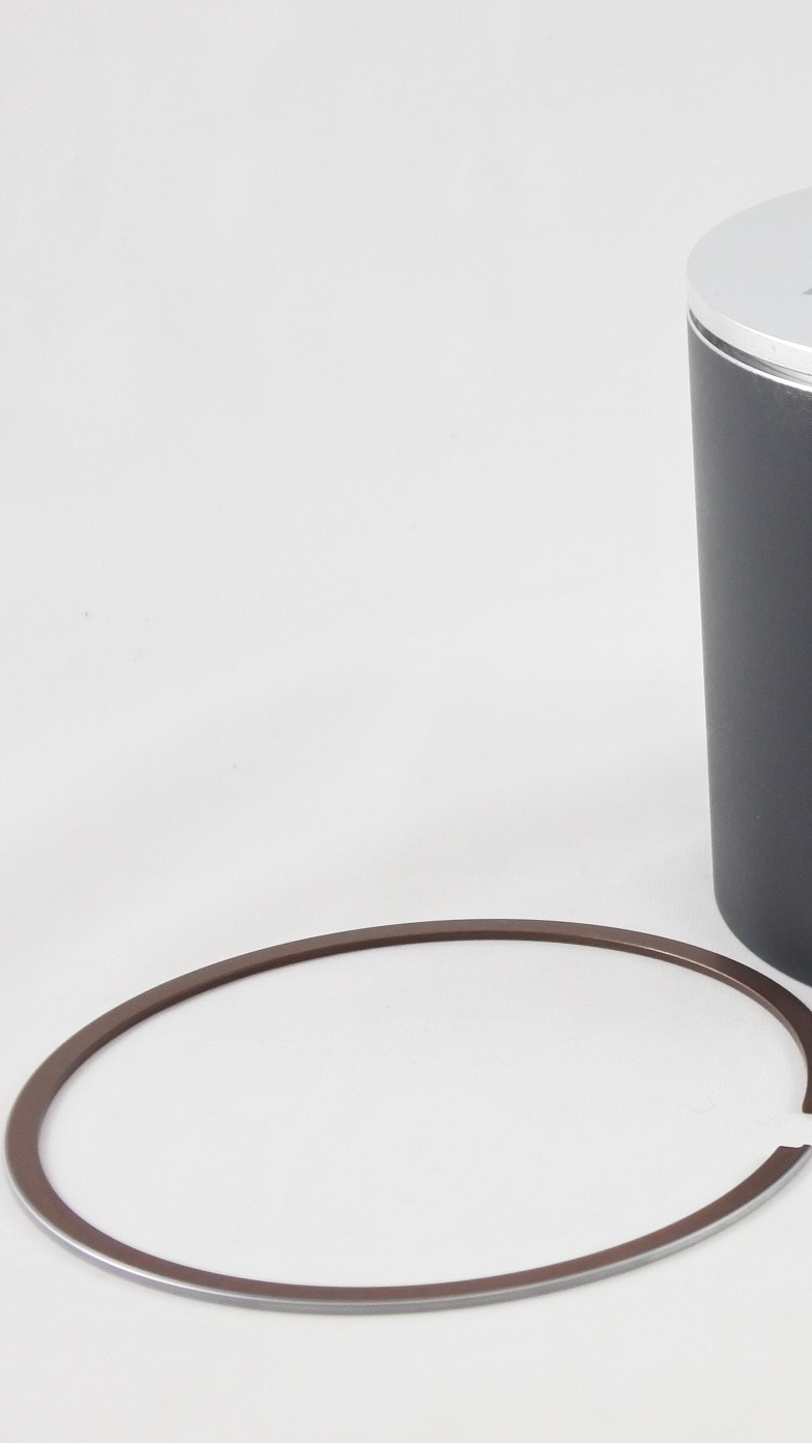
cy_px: 720
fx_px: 3137
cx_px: 982
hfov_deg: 14.3
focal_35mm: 82
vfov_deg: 25.9
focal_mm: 19.3
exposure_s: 1/125
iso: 560
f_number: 4.5
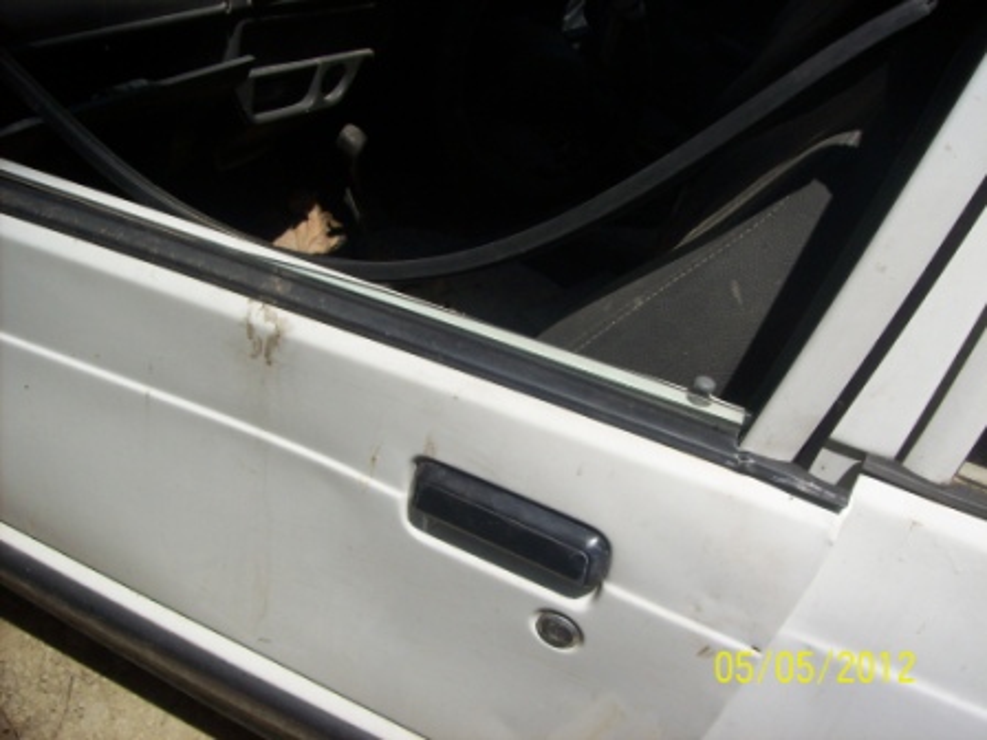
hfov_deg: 51.4
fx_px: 1026
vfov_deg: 39.7
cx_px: 494
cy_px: 370
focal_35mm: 36
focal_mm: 6
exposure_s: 1/752
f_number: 4.8
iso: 80
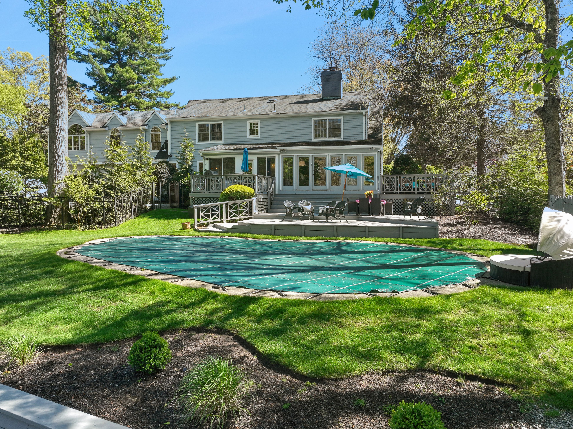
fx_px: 397
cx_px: 286
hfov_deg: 71.6
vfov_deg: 56.8
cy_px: 214
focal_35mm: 24
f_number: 5
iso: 100
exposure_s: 1/160
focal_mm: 12.3
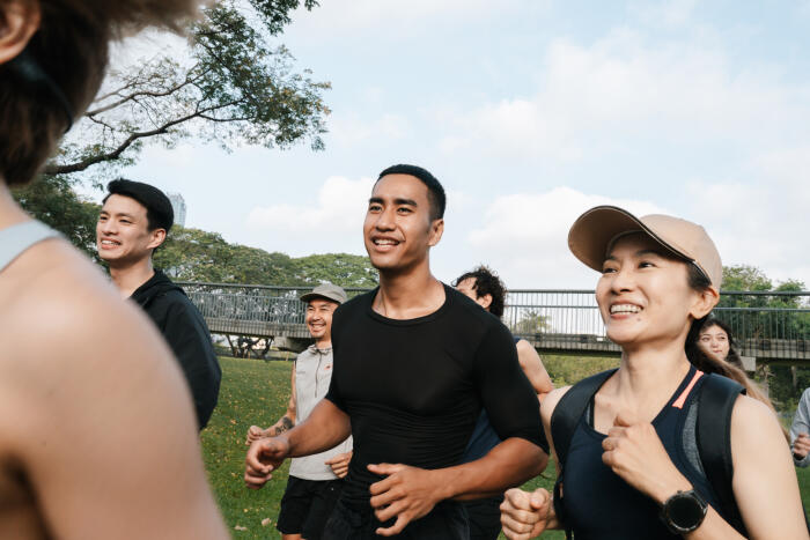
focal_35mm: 33
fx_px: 743
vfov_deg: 40.0
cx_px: 405
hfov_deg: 57.2
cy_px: 270
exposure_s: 1/250
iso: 640
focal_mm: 33
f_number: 11
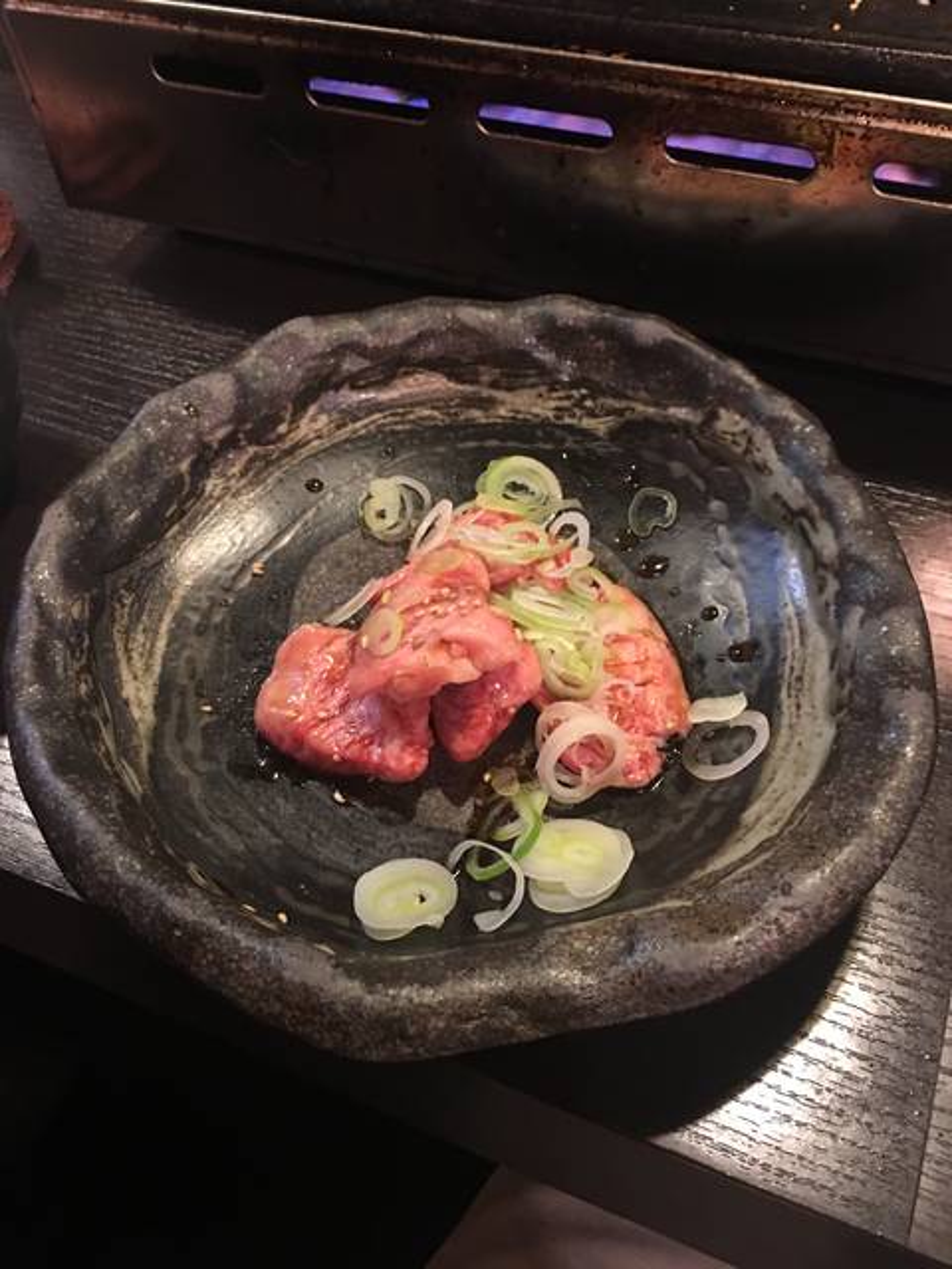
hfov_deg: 48.2
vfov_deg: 61.7
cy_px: 634
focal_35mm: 29
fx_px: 1063
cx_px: 476
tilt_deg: -51.6
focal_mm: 4.15
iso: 50
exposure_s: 1/4
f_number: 2.2
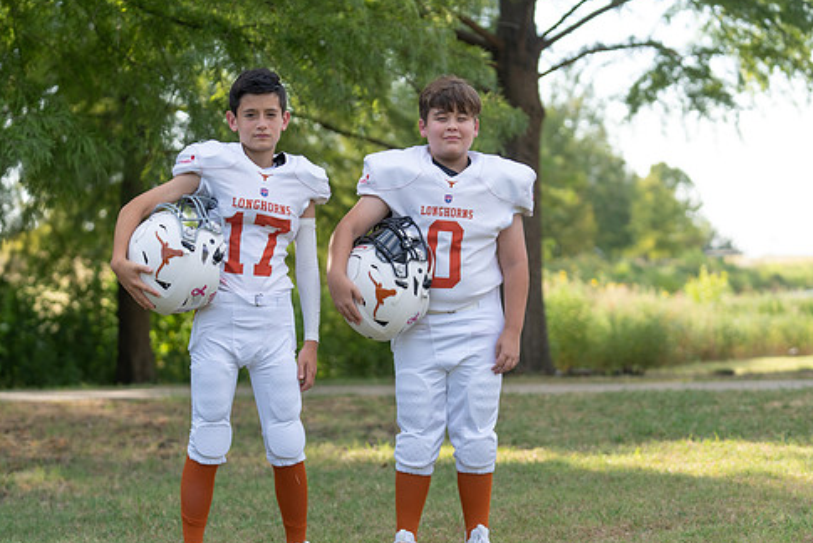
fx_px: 2260
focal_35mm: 100
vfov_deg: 13.7
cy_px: 317
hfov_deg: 20.4
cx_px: 363
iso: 100
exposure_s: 1/400
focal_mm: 75
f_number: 2.8
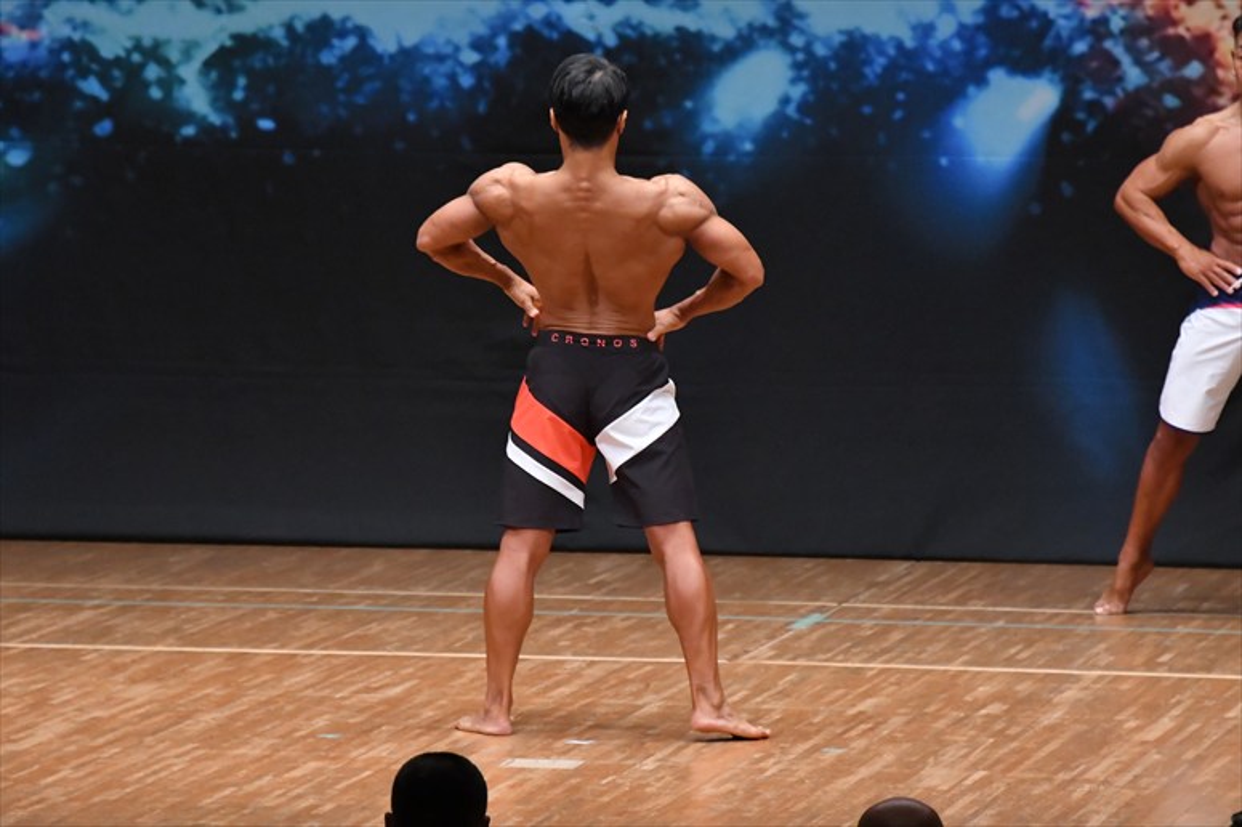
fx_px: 9828
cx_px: 621
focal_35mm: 285
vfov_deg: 4.8
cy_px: 414
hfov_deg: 7.2
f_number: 5.6
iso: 6400
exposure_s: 1/400
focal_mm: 190
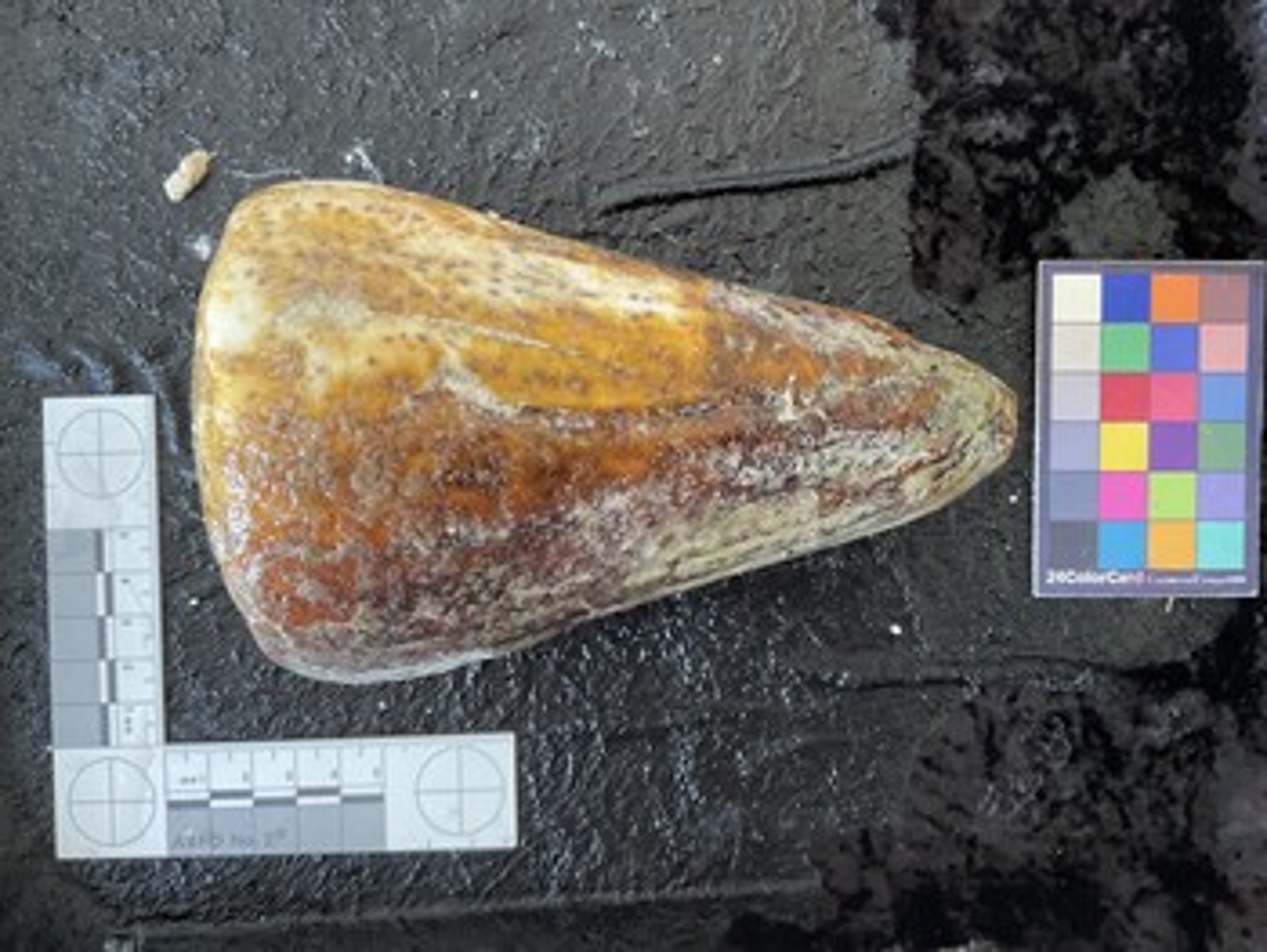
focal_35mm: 29
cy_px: 476
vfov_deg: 48.3
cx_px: 634
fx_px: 1062
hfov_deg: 61.6
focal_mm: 3
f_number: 1.8
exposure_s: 1/60
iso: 160
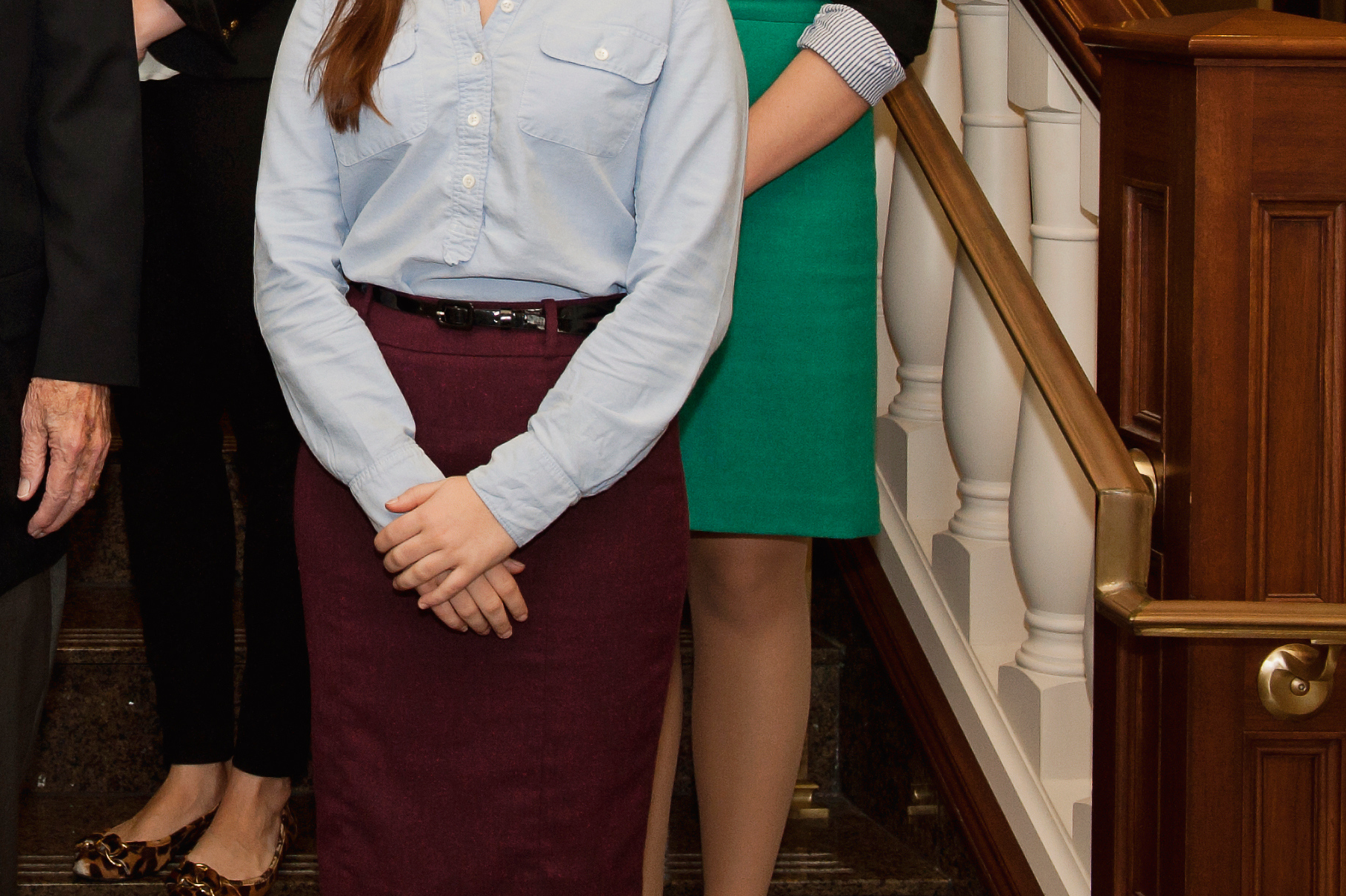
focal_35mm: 82
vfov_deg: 16.1
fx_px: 3064
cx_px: 21
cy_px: -117
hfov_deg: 23.8
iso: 1600
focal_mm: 35
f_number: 7.1
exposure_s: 1/160
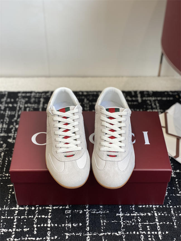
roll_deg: -1.3
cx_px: 90
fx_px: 362
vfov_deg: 36.8
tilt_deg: -39.9
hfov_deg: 28.0
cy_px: 120
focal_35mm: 52
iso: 64
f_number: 2
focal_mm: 6
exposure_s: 1/122
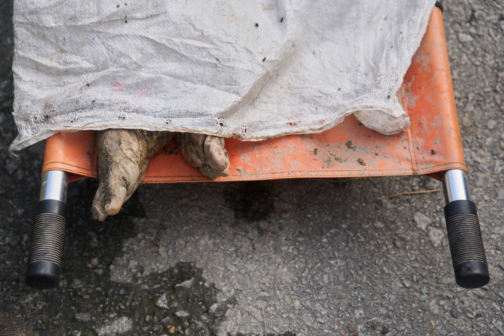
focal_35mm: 86
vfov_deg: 15.9
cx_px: 252
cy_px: 168
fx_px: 1204
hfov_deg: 23.6
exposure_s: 1/1000
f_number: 4.5
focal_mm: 86
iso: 250
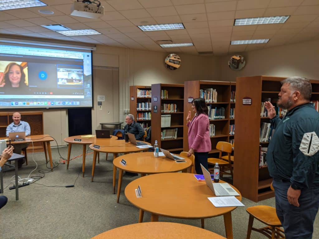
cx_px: 160
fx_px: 249
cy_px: 120
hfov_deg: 65.3
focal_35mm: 27
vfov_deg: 51.4
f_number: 1.73
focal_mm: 4.38
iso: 49
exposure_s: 1/30
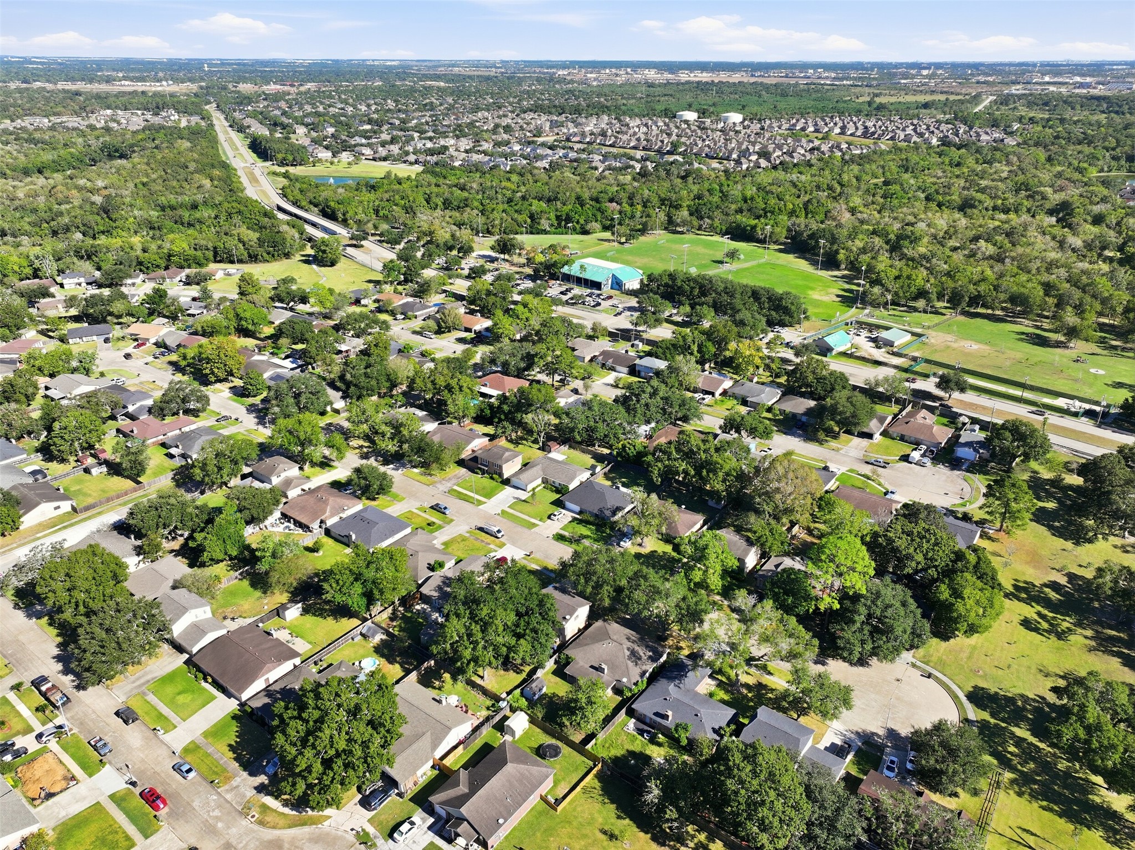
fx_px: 787
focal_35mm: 24
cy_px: 425
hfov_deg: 71.6
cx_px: 568
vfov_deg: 56.8
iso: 100
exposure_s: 1/40
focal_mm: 12.3
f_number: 4
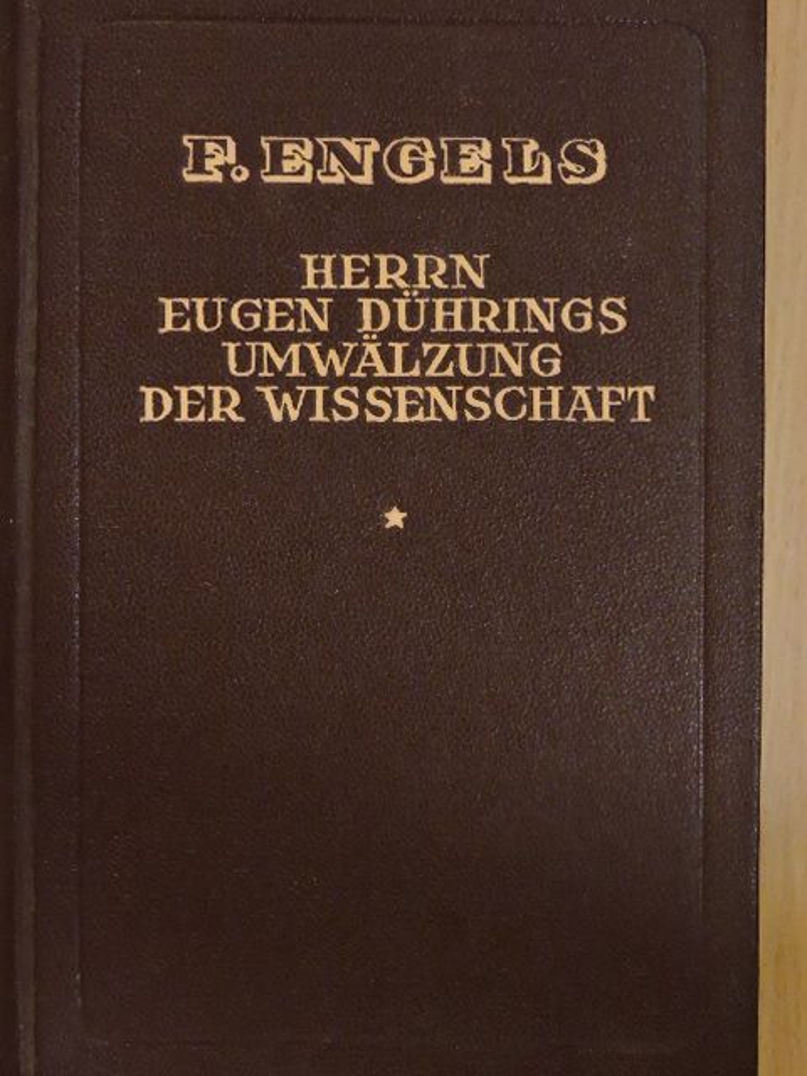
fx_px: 1865
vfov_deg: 32.2
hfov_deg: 24.4
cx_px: 404
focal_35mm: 60
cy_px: 538
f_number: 4.2
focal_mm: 10.7
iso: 1600
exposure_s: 1/60
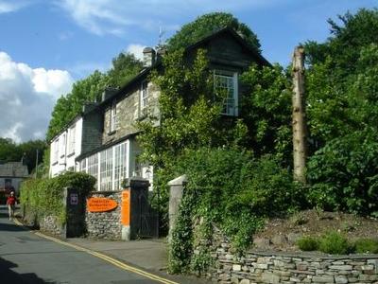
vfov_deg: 38.7
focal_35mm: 37
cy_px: 142
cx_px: 189
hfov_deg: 50.1
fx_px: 404
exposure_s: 1/160
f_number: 6.9
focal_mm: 5.7
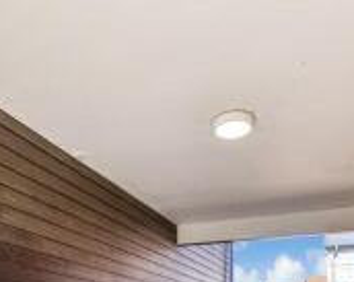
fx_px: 408
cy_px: 322
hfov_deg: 46.6
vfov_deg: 32.7
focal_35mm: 39
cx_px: 140
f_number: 8
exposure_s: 1/125
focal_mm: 10
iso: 160
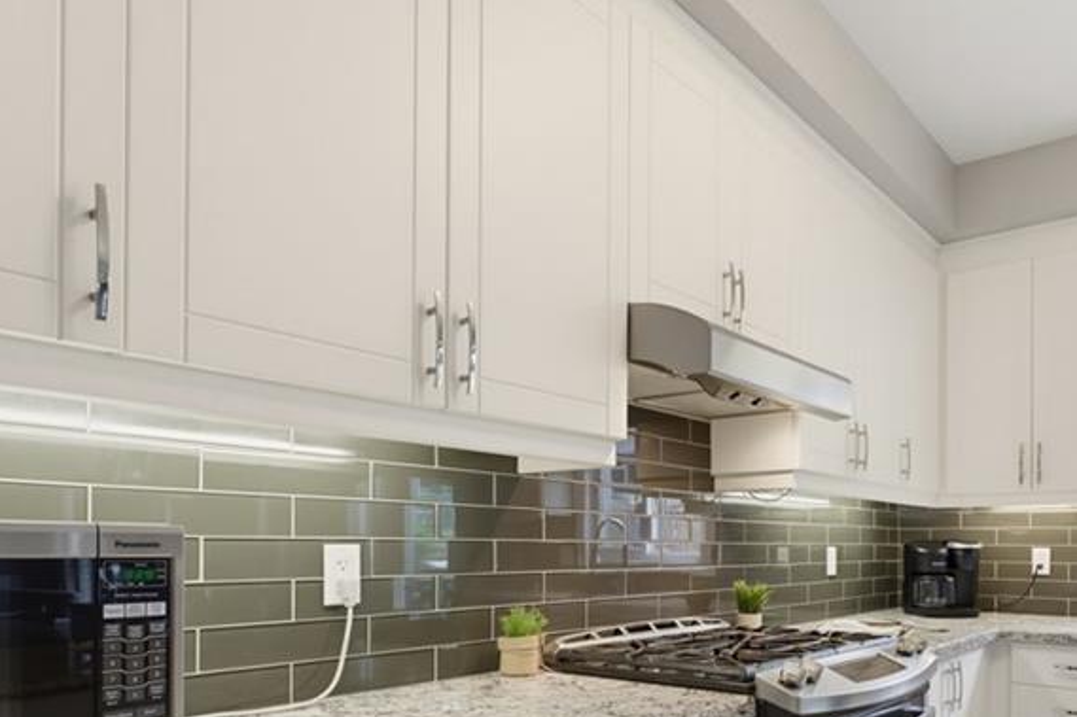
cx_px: 723
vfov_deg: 45.7
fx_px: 818
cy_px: 539
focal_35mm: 27
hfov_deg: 64.9
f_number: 8
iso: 400
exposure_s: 1/6
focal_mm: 15.2
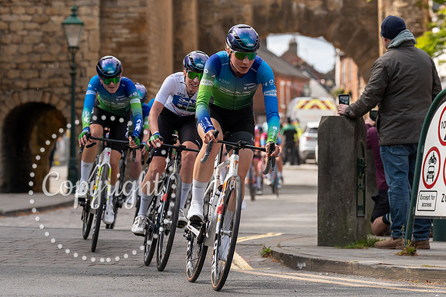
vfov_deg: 6.9
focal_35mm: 200
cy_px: 64
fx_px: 2473
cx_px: 261
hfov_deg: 10.3
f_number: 4
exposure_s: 1/1000
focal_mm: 113
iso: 160
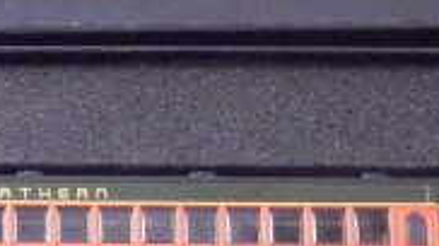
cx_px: -43
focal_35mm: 144
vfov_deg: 8.4
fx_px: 1675
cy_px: 36
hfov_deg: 14.6
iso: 2000
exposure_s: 1/160
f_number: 3.7
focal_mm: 7.3
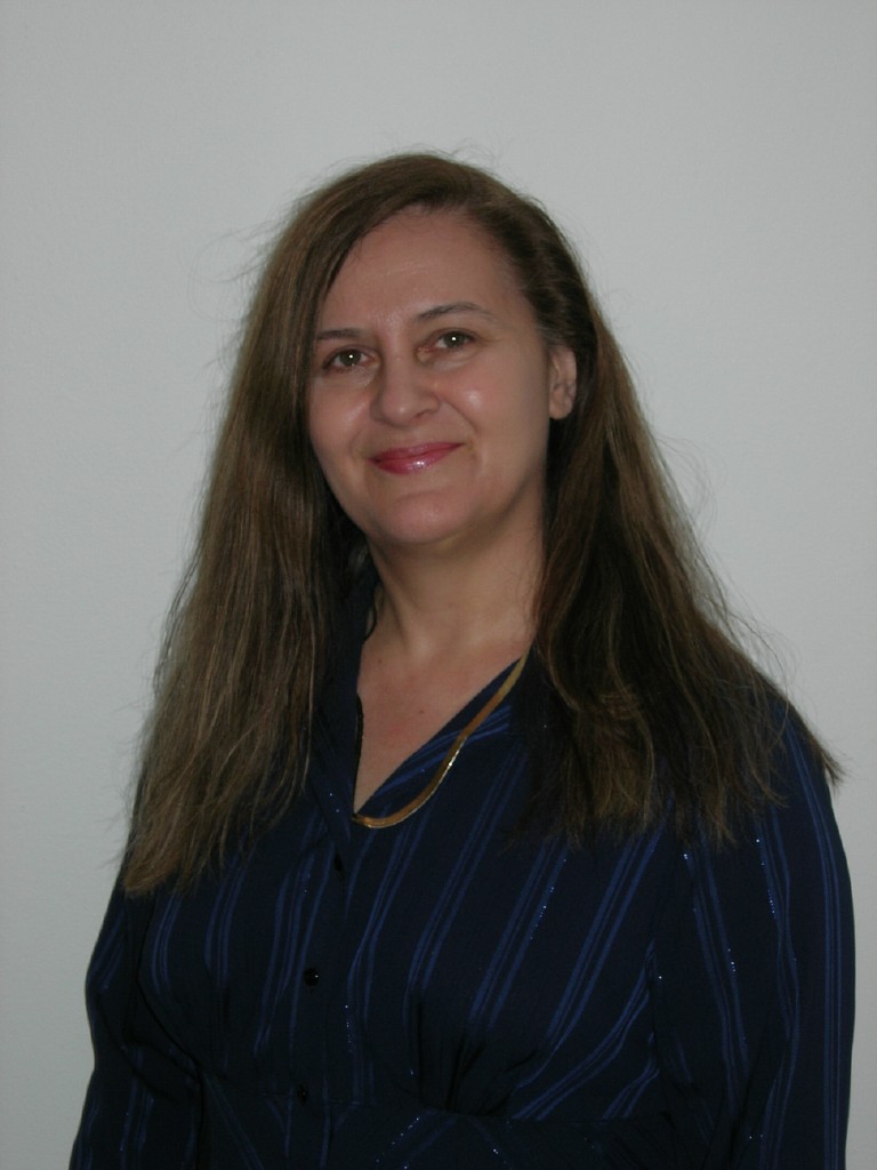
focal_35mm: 82
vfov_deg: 23.8
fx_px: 2770
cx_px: 438
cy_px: 585
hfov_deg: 18.0
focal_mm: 17
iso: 64
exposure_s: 1/60.1
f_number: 4
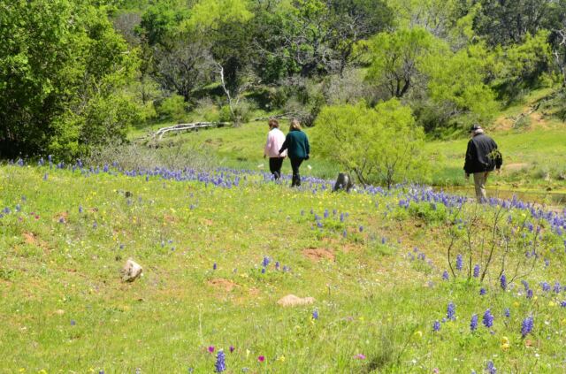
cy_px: 187
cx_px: 283
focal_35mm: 84
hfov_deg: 24.3
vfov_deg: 16.2
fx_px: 1317
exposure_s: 1/100
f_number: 16
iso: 200
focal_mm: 56
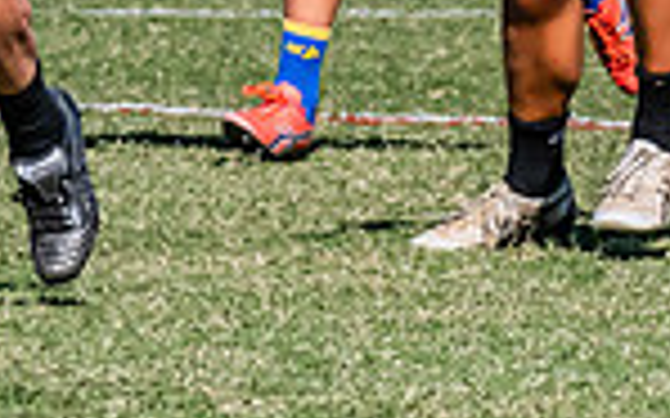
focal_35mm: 1262
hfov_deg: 1.7
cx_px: -208
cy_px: -278
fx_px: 23035
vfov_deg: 1.0
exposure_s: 1/1250
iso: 640
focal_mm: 195
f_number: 13
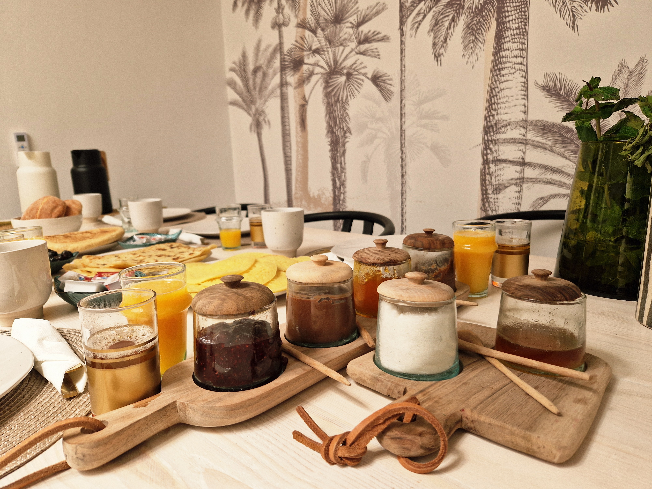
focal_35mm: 23
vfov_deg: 58.9
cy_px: 244
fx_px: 433
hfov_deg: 73.9
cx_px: 326
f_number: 1.8
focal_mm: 5.4
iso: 50
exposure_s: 1/100
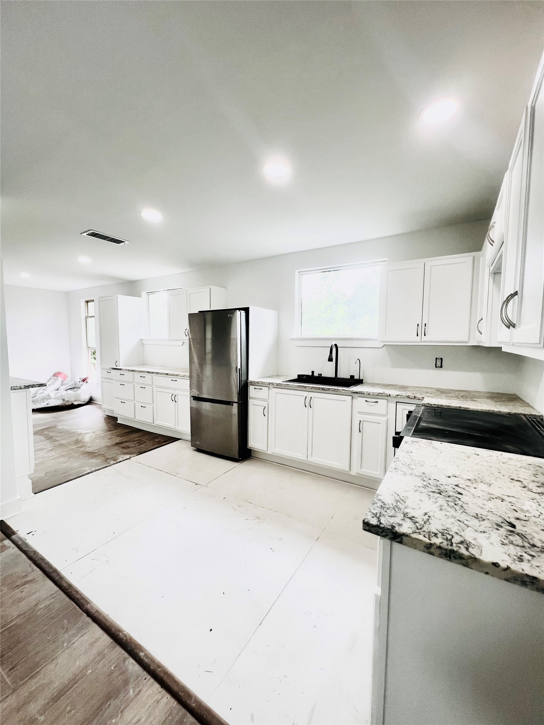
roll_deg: -0.4
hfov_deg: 89.9
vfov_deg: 106.2
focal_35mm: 13
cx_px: 272
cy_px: 362
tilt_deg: -3.3
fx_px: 272
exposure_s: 1/120
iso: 50
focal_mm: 1.57
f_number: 1.8
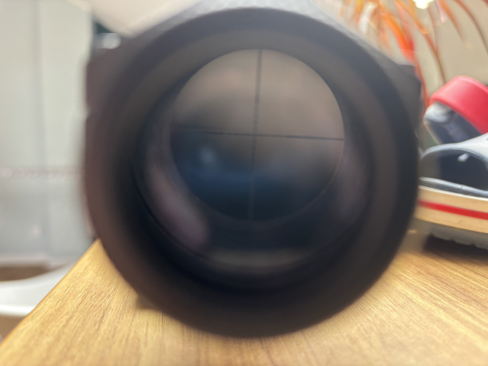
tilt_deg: -5.6
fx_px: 367
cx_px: 244
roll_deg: +0.0
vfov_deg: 53.1
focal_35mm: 26
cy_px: 183
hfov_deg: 67.3
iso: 125
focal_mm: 5.96
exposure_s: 1/89
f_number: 1.6
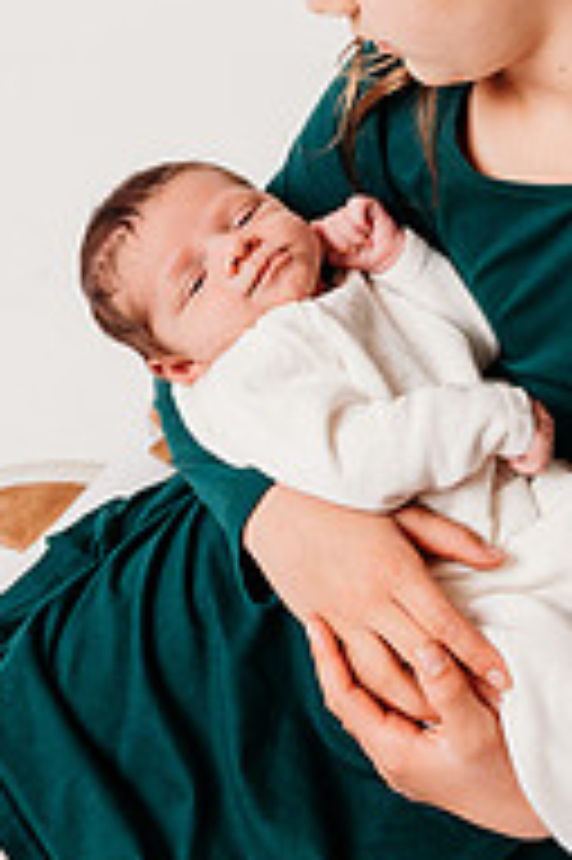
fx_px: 1576
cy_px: 68
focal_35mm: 66
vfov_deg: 29.2
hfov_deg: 20.4
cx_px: 437
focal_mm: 28
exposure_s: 1/160
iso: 100
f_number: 4
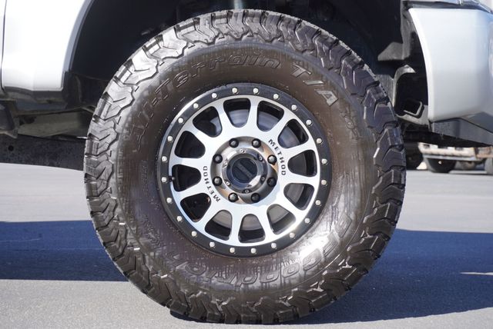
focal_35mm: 75
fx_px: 1028
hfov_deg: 27.0
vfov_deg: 18.2
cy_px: 164
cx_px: 246
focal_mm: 50
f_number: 5.6
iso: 100
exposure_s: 1/160
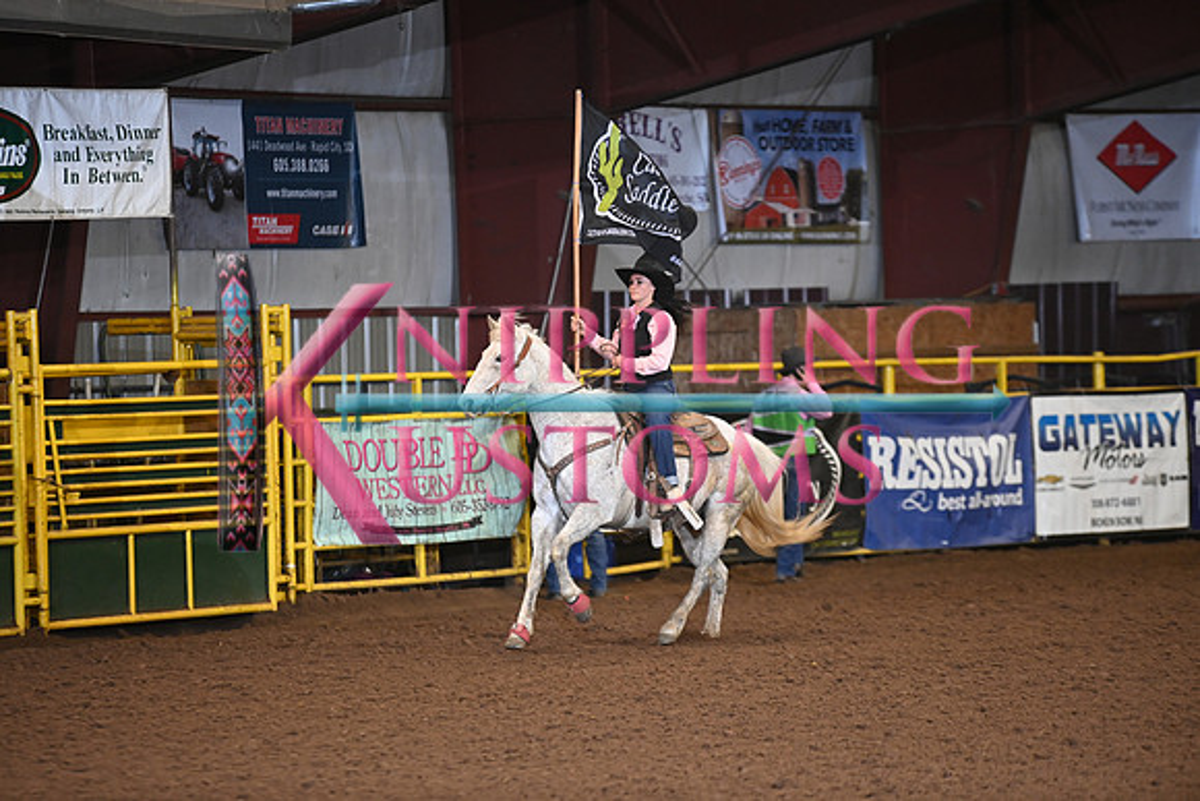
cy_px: 400
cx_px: 600
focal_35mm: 200
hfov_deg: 10.3
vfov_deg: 6.9
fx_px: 6668
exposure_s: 1/250
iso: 3200
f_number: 2.8
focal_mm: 200
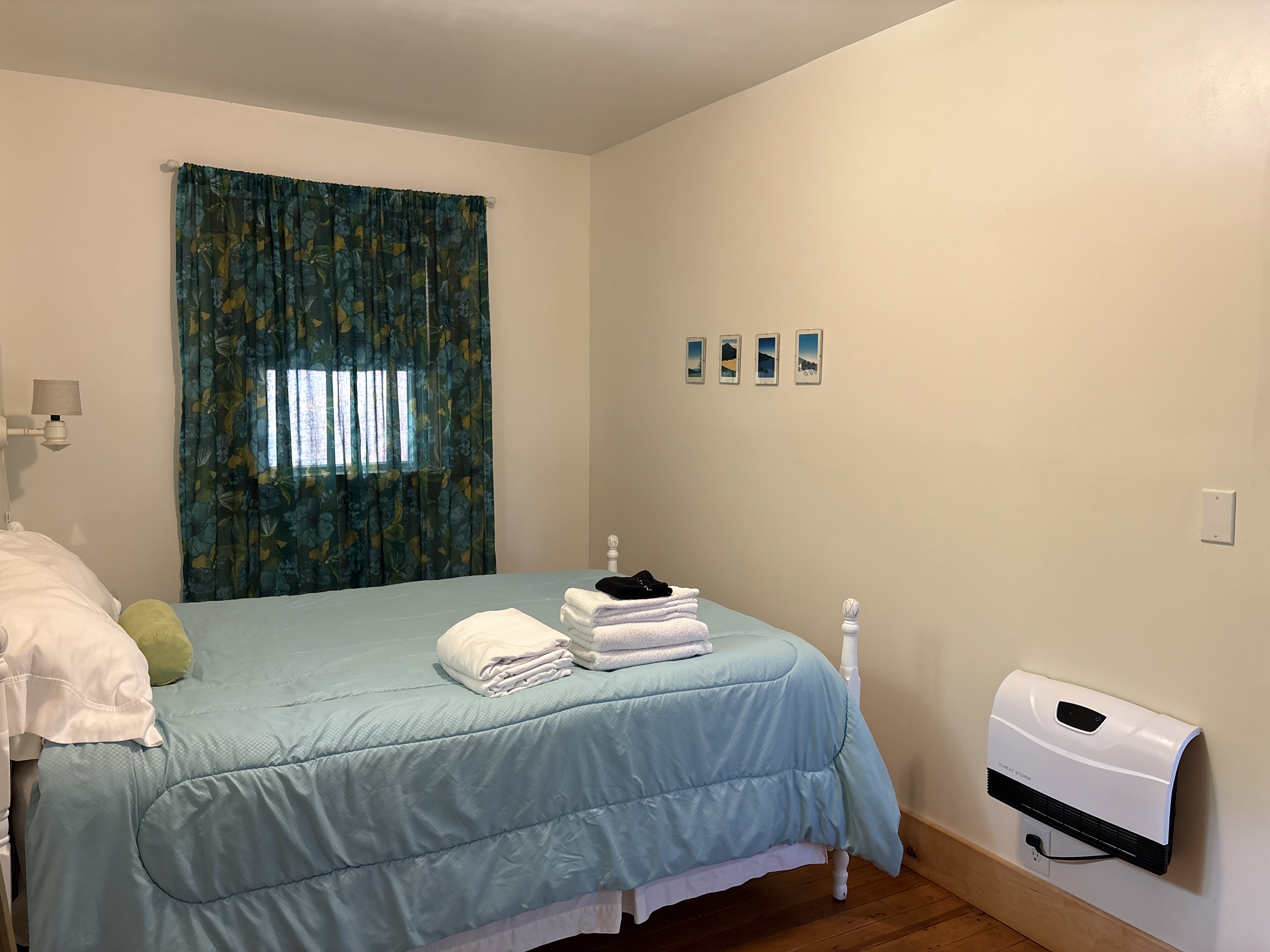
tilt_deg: -5.0
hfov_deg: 67.3
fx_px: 954
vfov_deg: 53.1
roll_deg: -0.5
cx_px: 635
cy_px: 476
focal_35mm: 26
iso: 160
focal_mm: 5.96
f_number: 1.6
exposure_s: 1/60
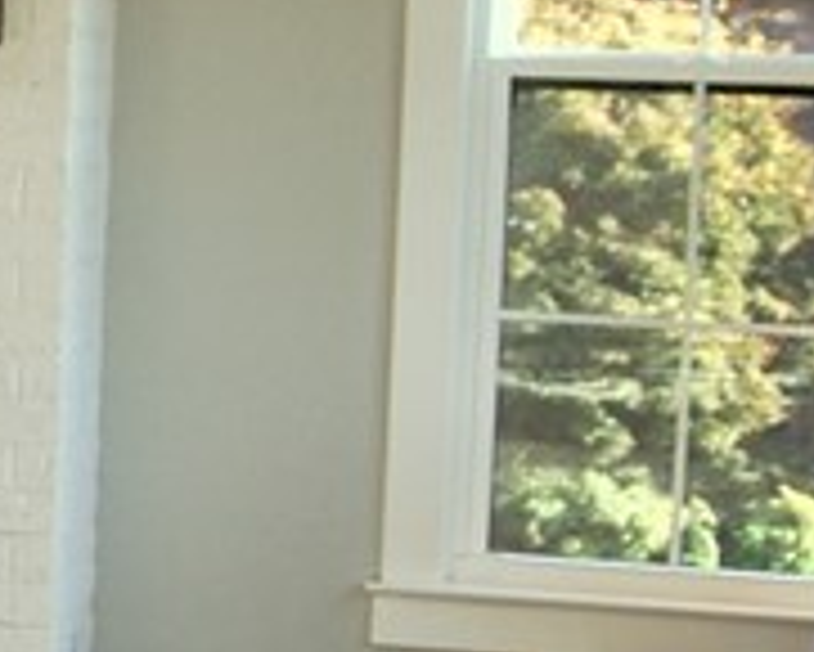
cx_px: -969
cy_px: 265
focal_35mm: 152
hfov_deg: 11.1
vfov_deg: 10.2
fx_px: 3664
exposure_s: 1/125
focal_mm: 18
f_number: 5.6
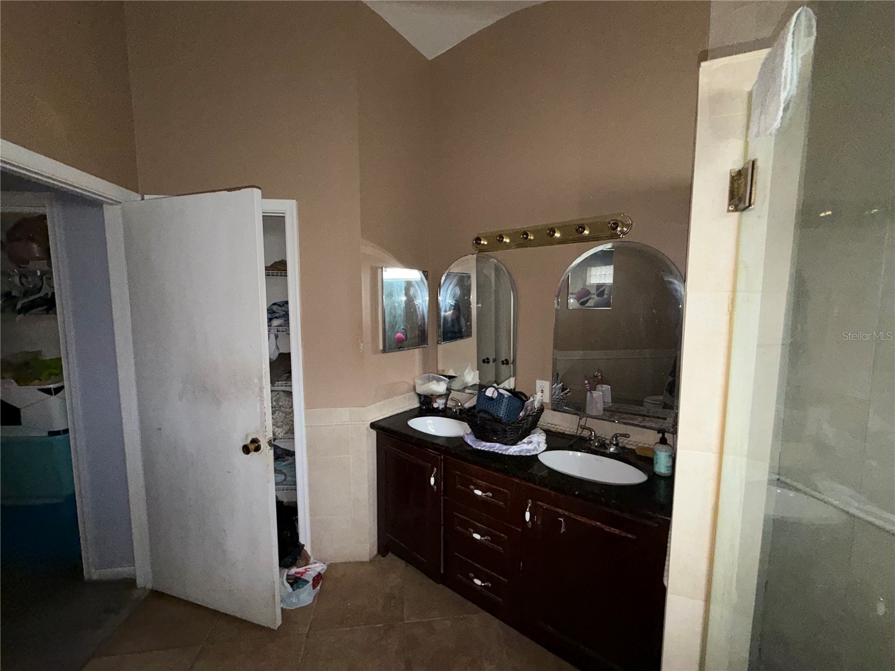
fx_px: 362
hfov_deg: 102.1
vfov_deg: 85.7
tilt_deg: -5.1
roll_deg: +0.4
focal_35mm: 14
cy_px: 336
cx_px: 448
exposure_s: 1/60
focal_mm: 2.22
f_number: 2.2
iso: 200
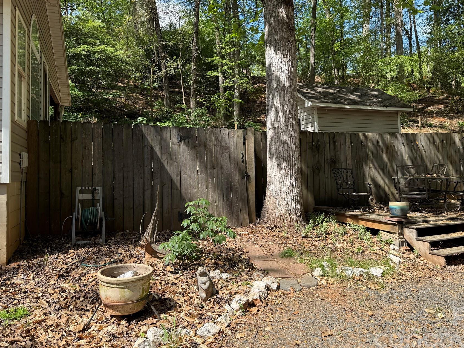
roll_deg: +2.0
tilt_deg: +4.3
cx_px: 260
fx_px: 389
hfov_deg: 61.5
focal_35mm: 29
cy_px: 151
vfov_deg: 48.1
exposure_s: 1/1727
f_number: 1.78
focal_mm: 6.76
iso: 80
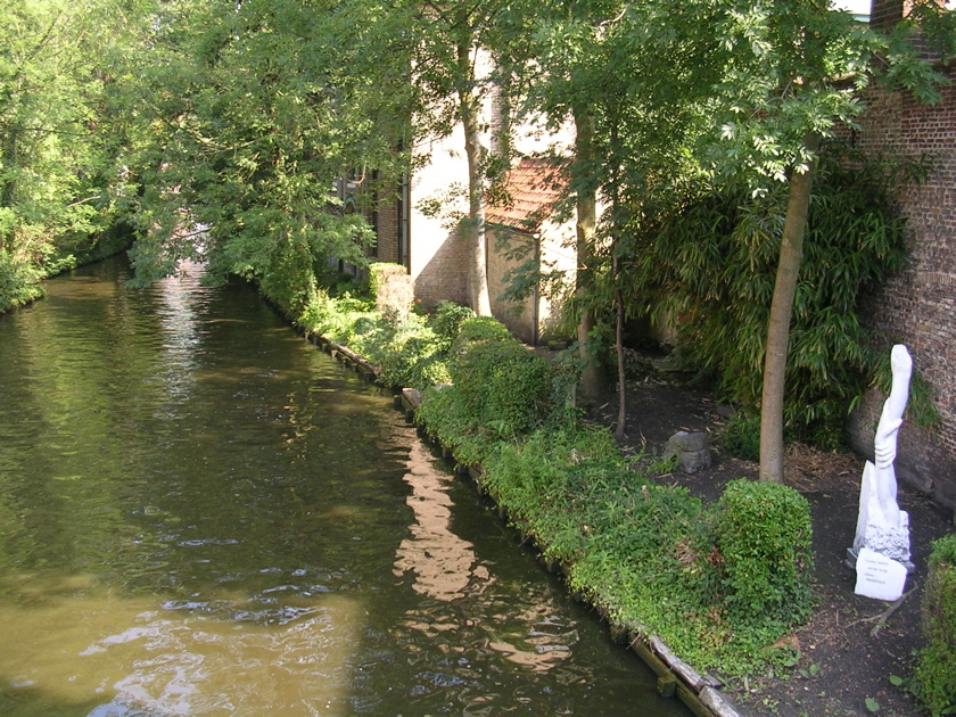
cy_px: 358
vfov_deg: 37.7
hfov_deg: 49.0
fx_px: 1049
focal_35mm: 38
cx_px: 478
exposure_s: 1/113
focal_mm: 5.8
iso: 50
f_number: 2.8
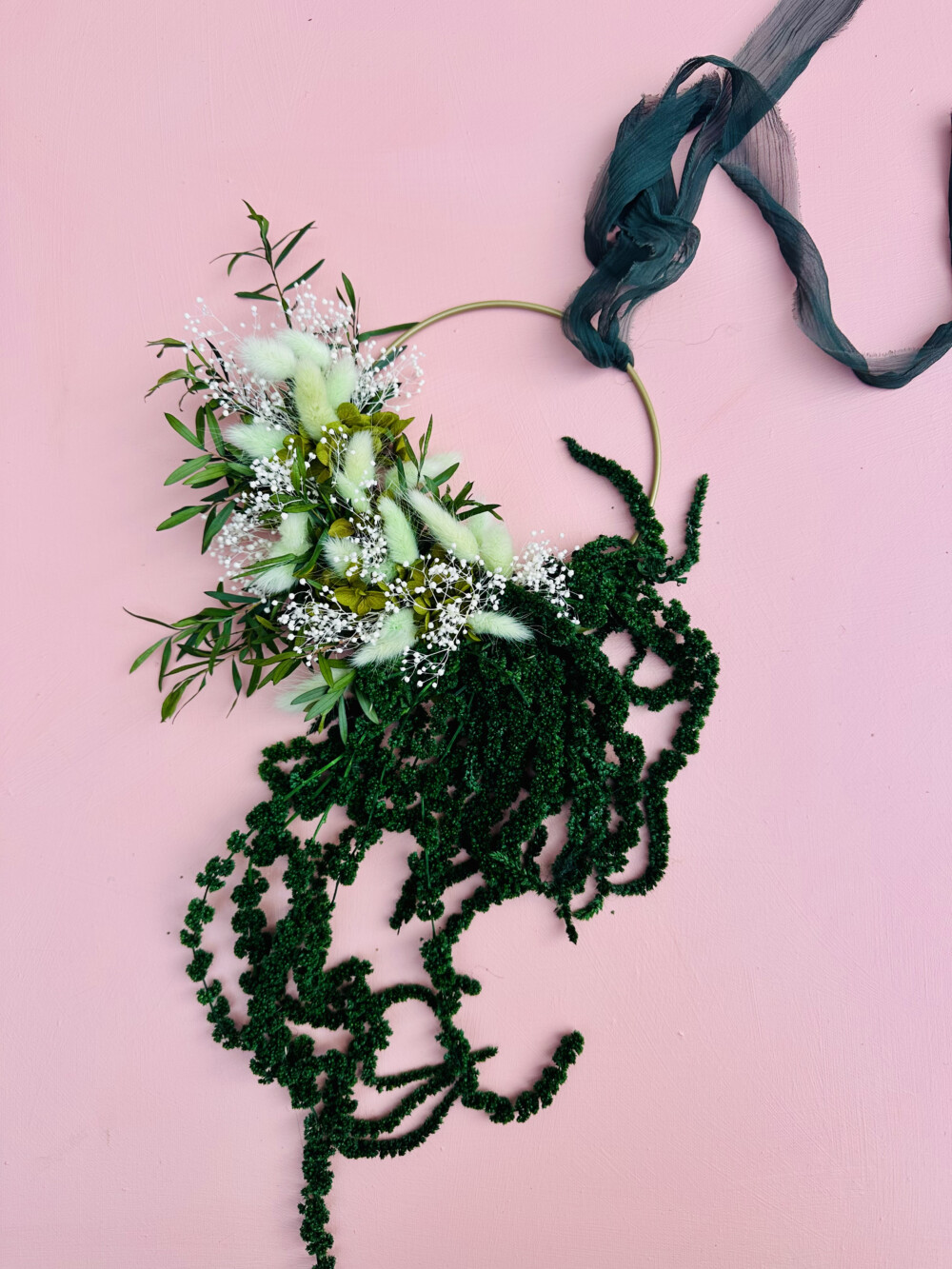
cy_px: 634
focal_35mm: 24
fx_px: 880
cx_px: 476
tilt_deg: -88.3
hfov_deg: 56.8
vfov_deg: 71.6
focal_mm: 6.86
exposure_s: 1/762
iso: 80
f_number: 1.78
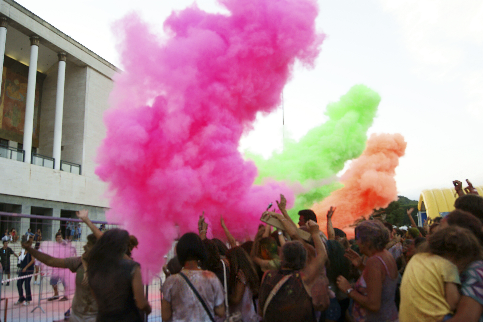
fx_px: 442
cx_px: 242
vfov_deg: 39.9
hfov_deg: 57.3
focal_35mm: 33
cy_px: 161
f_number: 5.6
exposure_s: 1/100
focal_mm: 22
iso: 100
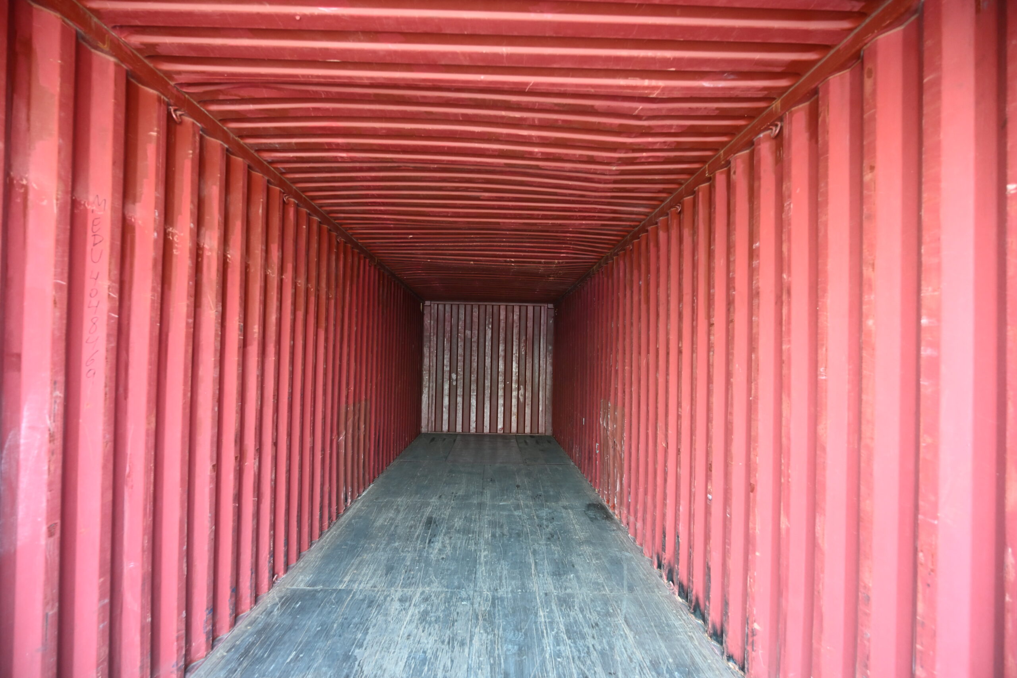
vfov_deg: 53.1
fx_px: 678
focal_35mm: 24
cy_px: 339
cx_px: 508
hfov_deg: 73.7
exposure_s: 1/30
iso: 1100
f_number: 4
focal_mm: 24
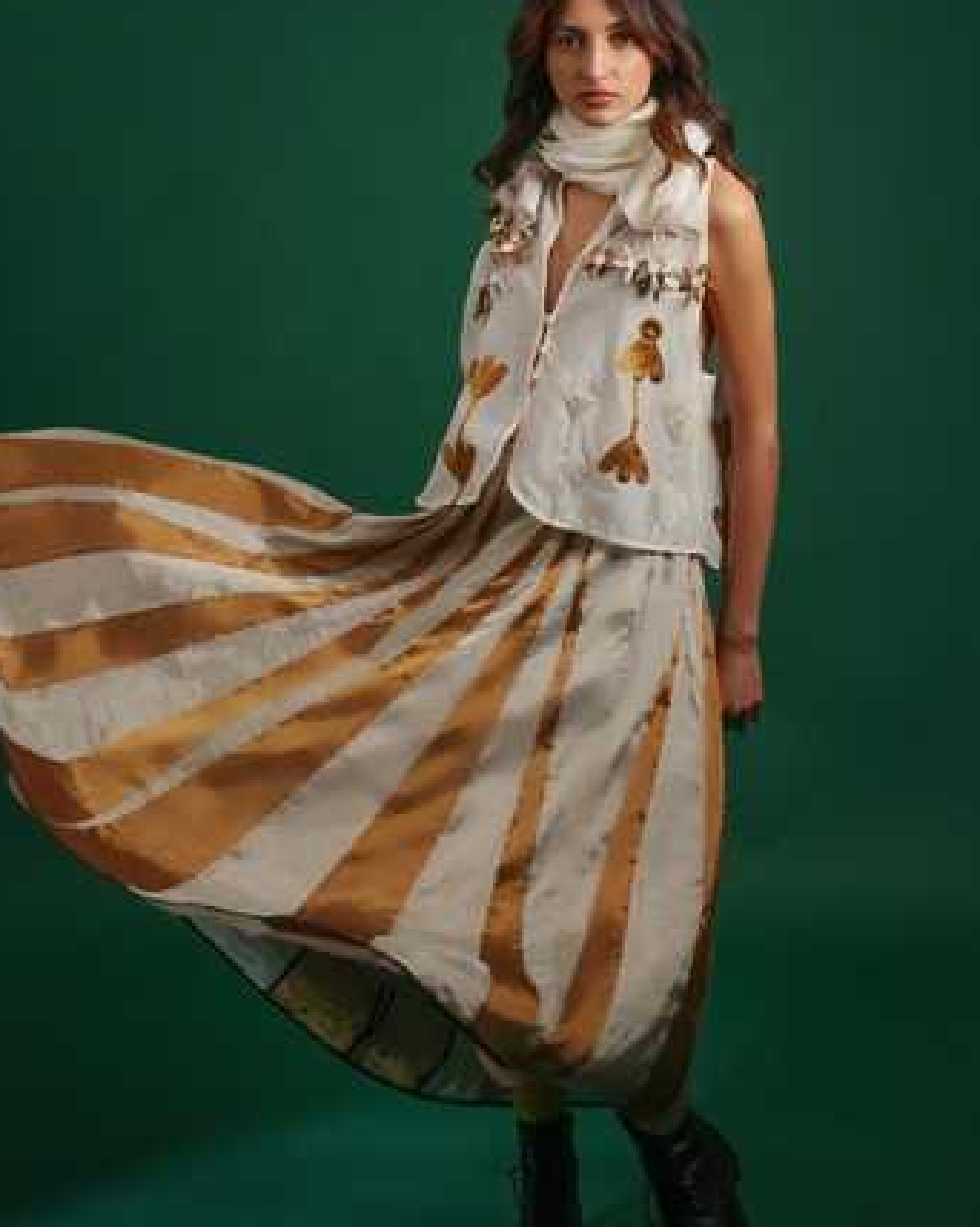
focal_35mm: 54
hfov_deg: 28.1
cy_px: 626
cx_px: 487
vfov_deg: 34.7
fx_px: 1961
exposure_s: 1/640
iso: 2000
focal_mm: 46.9
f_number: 2.8
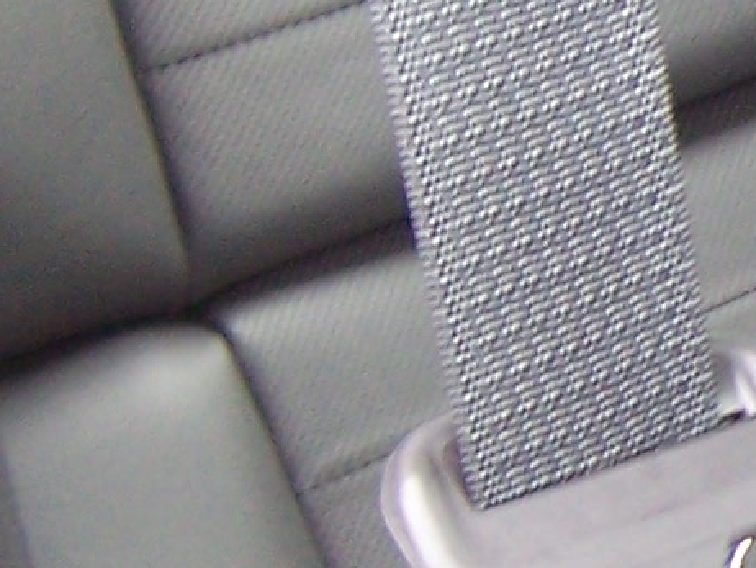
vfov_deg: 8.1
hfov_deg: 10.0
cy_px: 177
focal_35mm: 184
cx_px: 1469
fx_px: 4021
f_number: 3.4
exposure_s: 1/15
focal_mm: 5.5
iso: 140
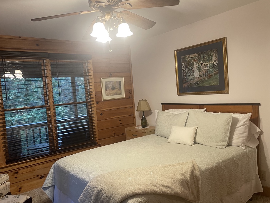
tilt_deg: -4.0
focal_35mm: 27
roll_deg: +4.3
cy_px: 103
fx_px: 211
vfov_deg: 51.4
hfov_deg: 65.2
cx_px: 125
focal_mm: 5.1
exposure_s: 1/60
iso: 250
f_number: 1.6
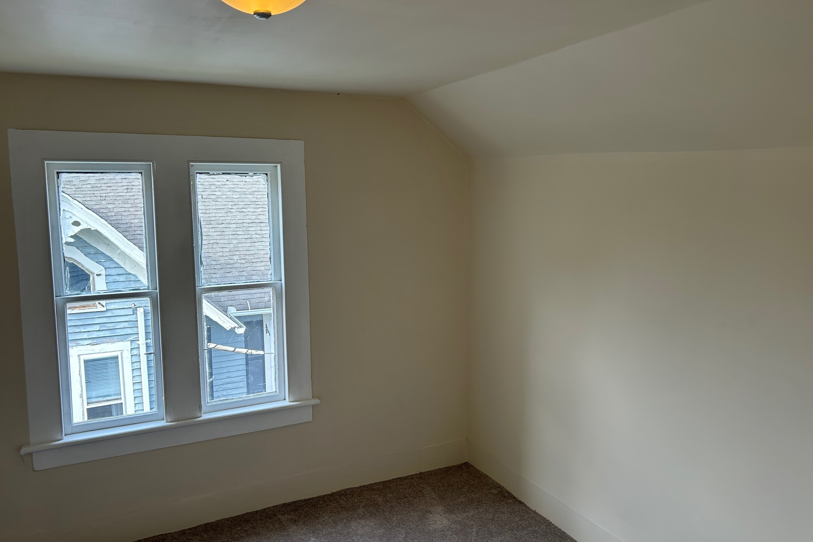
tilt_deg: -6.3
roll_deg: +1.2
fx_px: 632
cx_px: 406
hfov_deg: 65.5
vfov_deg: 46.4
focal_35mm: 28
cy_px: 262
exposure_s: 1/152
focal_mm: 5.7
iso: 64
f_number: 1.5
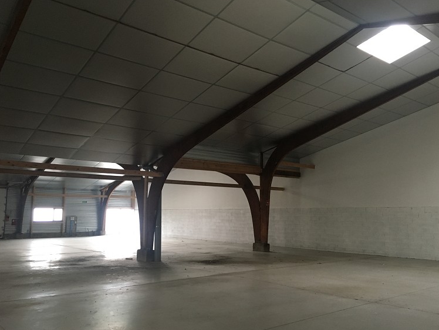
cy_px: 165
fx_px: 393
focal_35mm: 31
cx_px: 221
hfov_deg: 58.4
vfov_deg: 45.4
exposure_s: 1/33
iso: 200
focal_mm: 4.15
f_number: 2.2
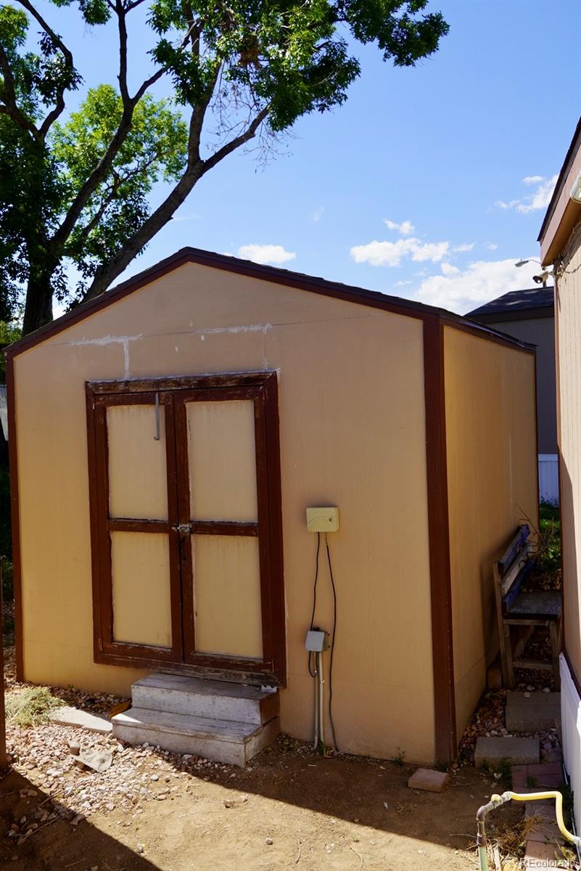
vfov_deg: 55.1
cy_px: 436
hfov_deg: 38.4
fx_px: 834
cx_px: 290
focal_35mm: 34
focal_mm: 23
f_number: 9
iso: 100
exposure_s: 1/160
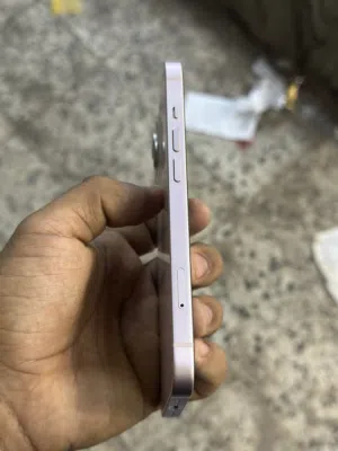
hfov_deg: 30.3
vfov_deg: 39.7
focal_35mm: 48
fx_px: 625
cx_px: 169
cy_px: 226
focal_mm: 6.86
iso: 250
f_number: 1.78
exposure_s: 1/33
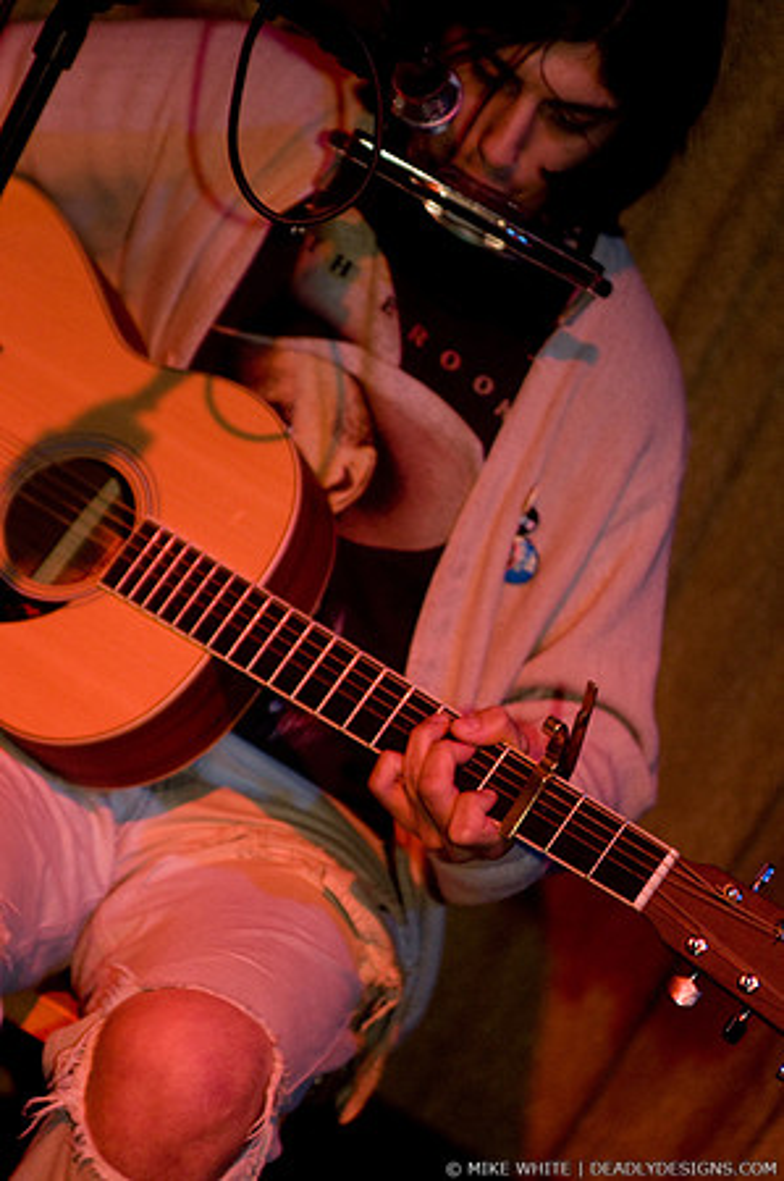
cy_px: 590
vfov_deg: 19.5
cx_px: 392
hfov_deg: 13.0
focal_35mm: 105
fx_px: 3438
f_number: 2.8
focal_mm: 70
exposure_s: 1/60
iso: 800
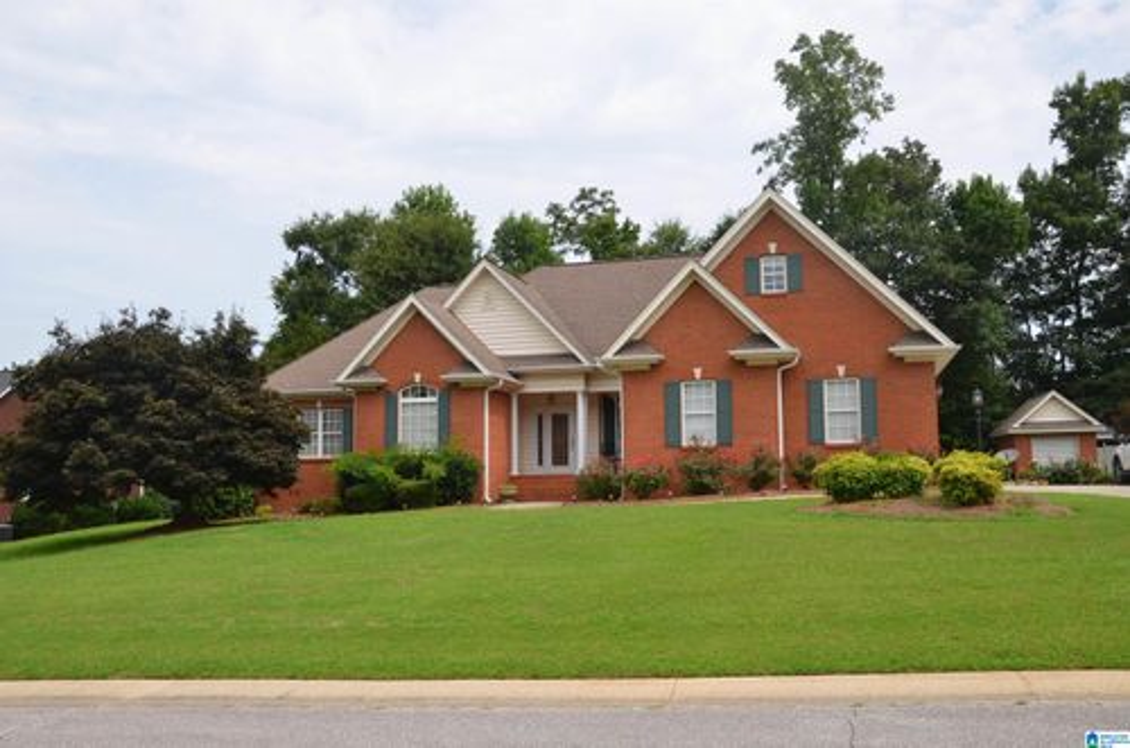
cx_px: 565
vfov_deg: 41.5
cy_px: 374
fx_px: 987
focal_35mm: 32
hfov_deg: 59.6
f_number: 8
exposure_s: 1/250
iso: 100
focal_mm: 21
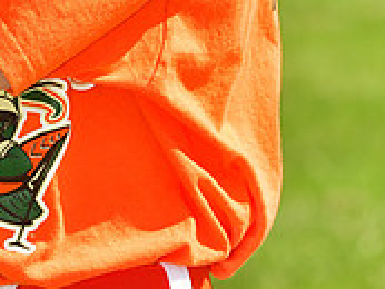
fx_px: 7275
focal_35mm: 654
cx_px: 110
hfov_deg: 3.0
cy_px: -165
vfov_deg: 2.3
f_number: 5
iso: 200
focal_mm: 135
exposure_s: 1/1000
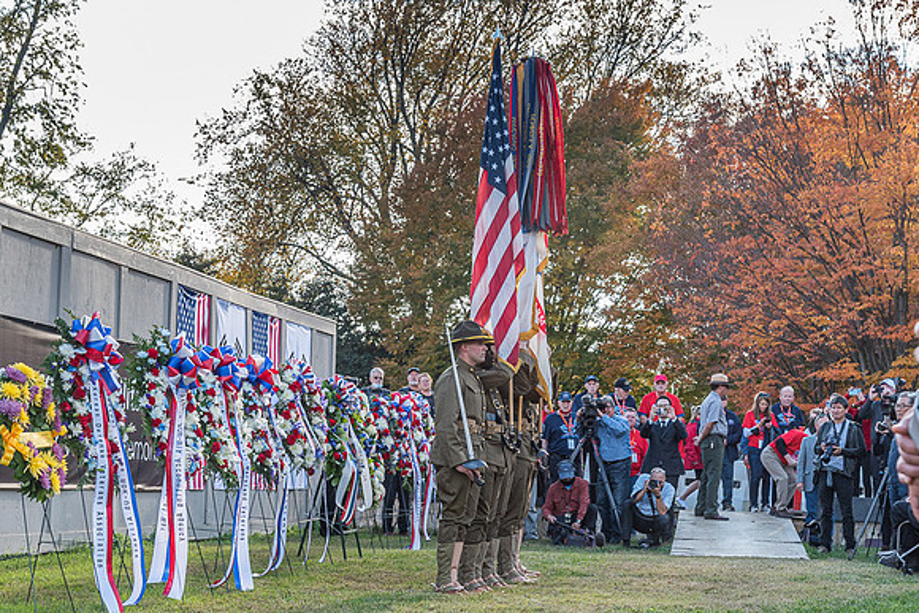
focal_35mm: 69
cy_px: 388
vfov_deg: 19.7
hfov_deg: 29.2
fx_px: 1760
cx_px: 490
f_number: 8
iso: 500
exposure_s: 1/250
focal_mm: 52
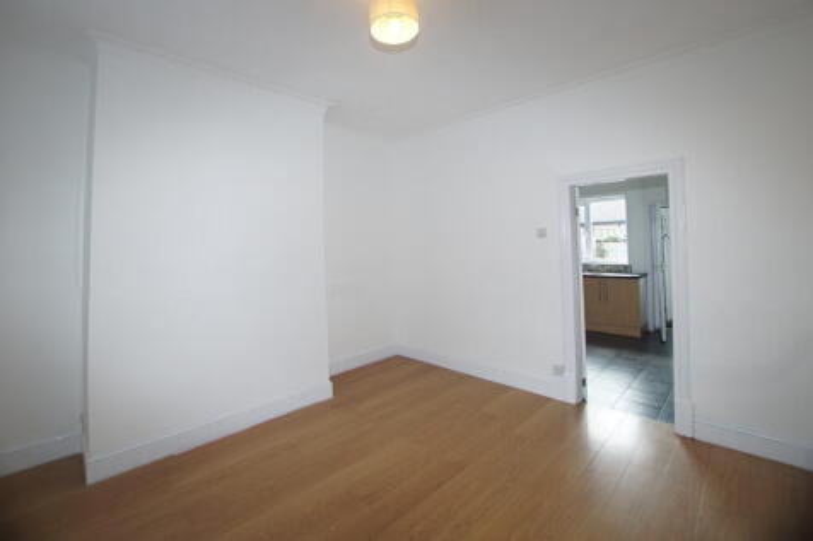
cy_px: 270
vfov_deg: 77.3
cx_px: 406
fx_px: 339
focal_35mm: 15
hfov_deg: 100.4
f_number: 4
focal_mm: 10
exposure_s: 1/160
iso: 800
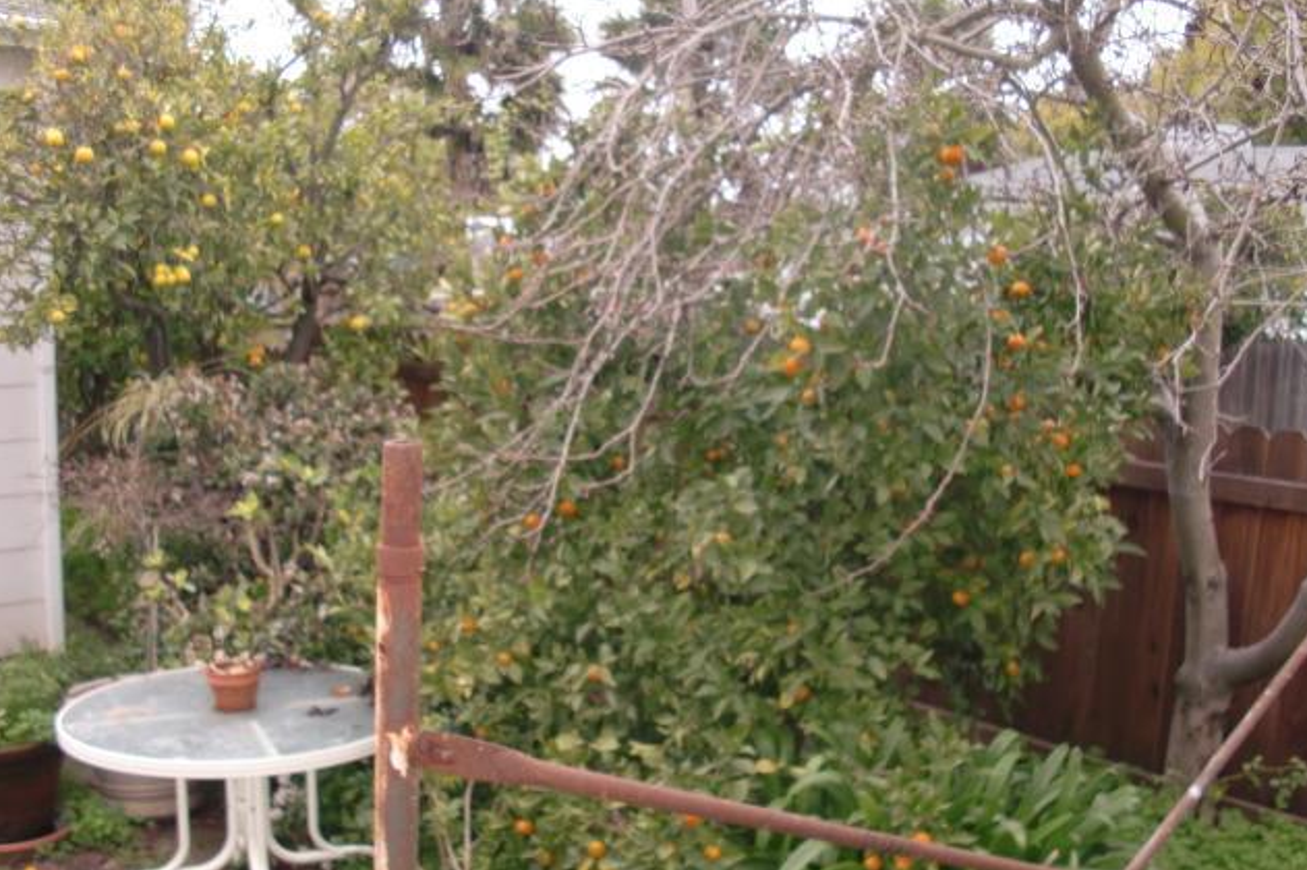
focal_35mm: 38
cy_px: 476
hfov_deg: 50.7
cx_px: 655
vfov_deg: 35.0
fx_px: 1379
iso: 64
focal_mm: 6.3
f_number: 2.8
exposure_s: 1/160
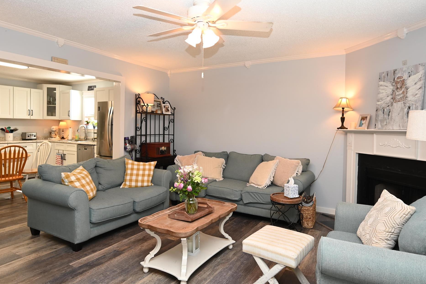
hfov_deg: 76.1
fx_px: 272
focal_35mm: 23
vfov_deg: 55.0
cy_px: 133
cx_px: 208
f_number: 4
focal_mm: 14
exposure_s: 1/60
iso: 450
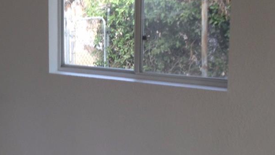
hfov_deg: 22.1
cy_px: 87
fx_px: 685
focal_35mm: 94
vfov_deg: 12.9
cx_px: 23
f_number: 2.4
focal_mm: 4.28
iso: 50
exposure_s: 1/117
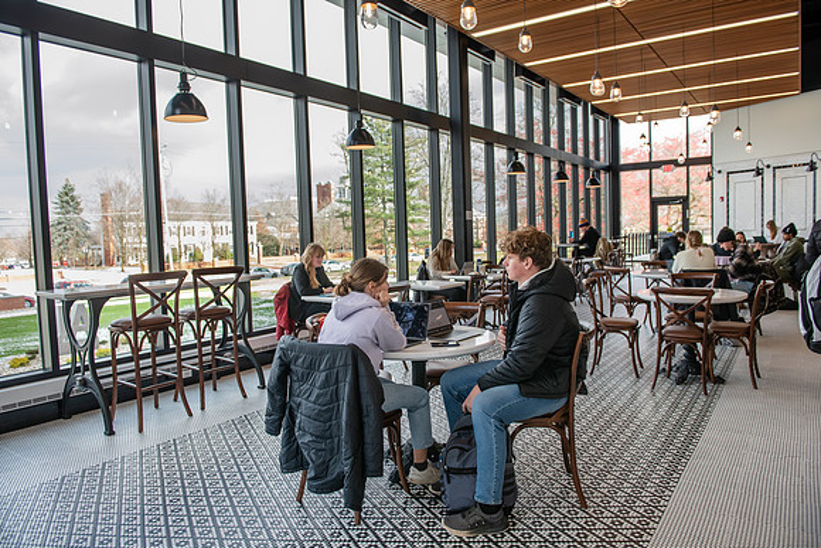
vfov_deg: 49.6
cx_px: 410
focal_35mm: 26
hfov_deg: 69.4
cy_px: 274
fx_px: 593
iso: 500
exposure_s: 1/320
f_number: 3.5
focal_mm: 26
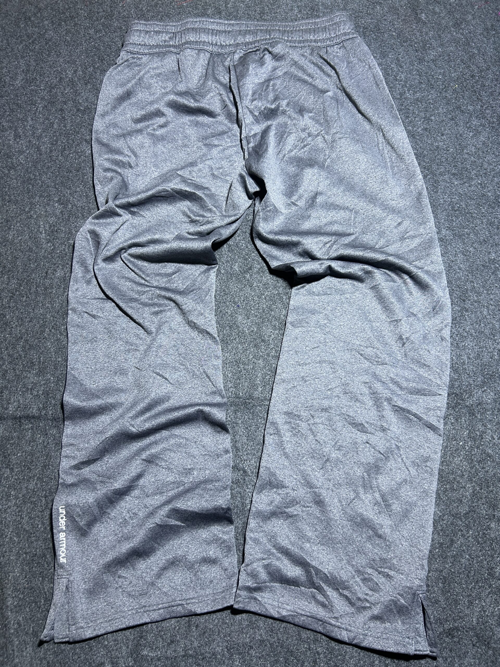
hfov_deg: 53.1
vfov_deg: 67.3
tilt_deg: -49.3
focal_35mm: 26
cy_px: 334
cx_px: 250
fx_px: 501
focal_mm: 5.7
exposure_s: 1/50
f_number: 1.5
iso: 125
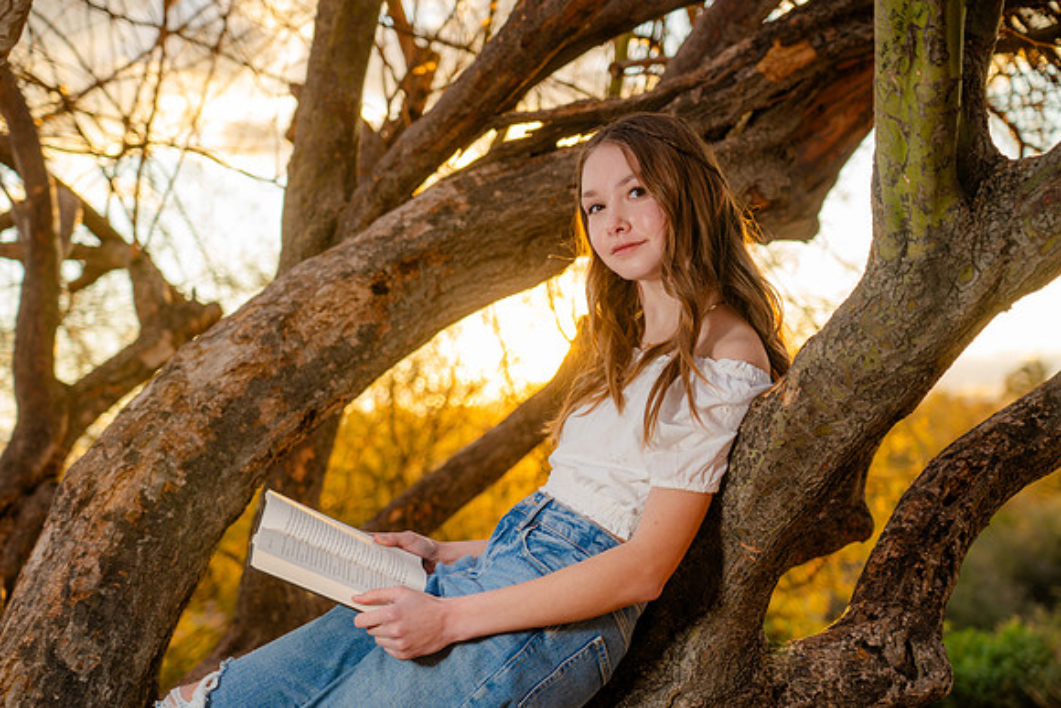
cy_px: 354
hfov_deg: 31.0
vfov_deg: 20.9
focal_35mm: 65
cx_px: 530
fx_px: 1916
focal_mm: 65
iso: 250
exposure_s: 1/200
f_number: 4
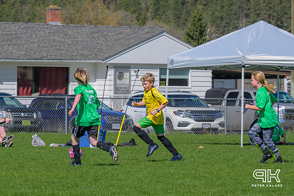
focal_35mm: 277
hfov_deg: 7.4
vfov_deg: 4.9
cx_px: 111
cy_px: 114
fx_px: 2264
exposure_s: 1/500
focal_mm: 120
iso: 140
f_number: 6.3
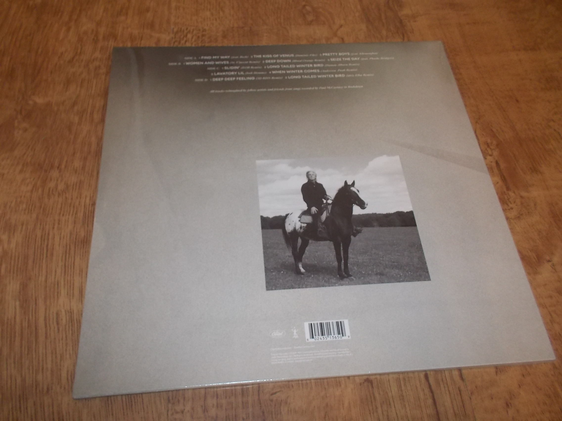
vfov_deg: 48.2
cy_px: 210
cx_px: 281
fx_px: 471
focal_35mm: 29
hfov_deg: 61.7
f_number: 3.3
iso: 200
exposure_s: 1/30
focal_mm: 4.1
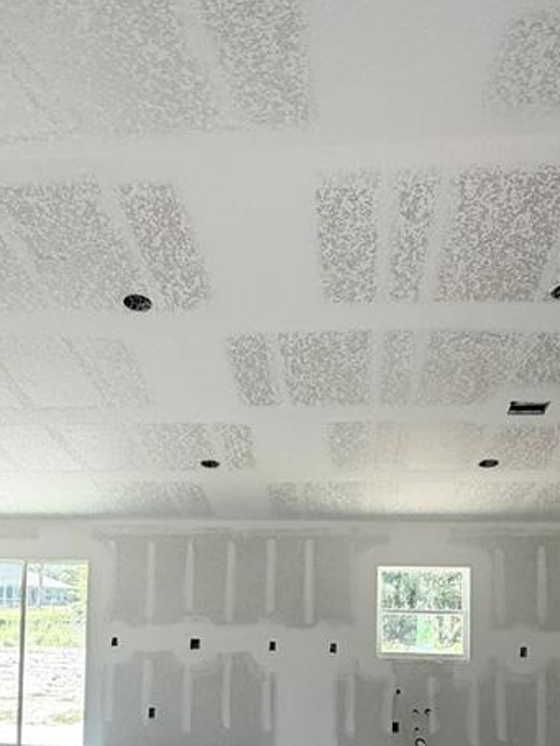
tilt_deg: +3.0
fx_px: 797
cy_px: 569
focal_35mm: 37
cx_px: 259
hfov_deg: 38.7
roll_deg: -1.1
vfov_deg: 48.0
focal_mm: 2.22
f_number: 2.2
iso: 64
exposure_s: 1/121
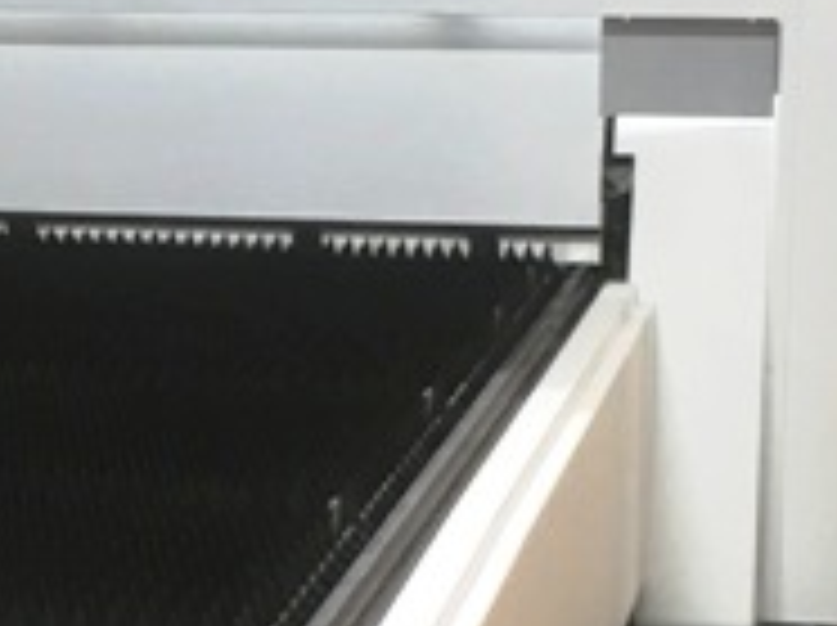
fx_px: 3864
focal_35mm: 160
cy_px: 432
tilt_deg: -9.1
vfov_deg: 9.2
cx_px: -126
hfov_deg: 12.1
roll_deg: -0.1
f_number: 2.2
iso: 64
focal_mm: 4.15
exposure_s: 1/33
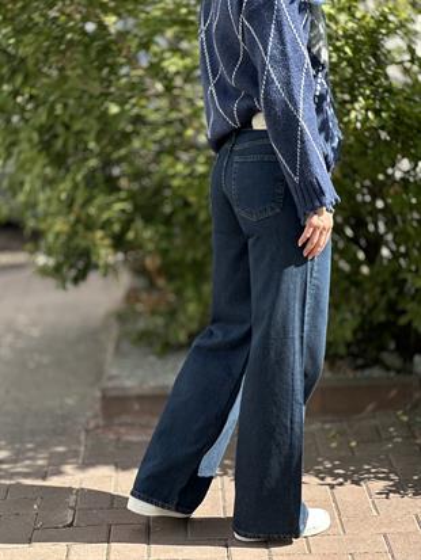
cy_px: 280
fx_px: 1248
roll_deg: -0.5
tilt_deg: -9.1
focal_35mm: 77
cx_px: 210
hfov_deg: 19.1
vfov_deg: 25.3
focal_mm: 9
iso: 32
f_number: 2.8
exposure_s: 1/189
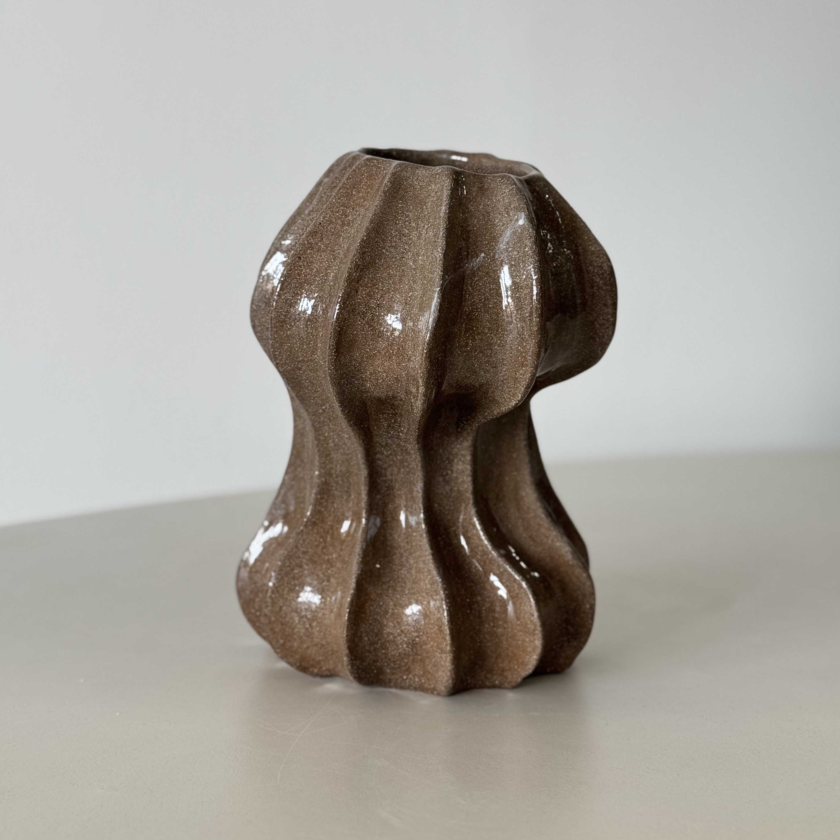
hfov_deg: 30.0
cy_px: 366
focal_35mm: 57
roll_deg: -1.4
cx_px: 422
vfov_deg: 30.0
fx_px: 1565
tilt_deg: -6.4
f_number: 1.78
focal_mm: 6.76
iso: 80
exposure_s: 1/121
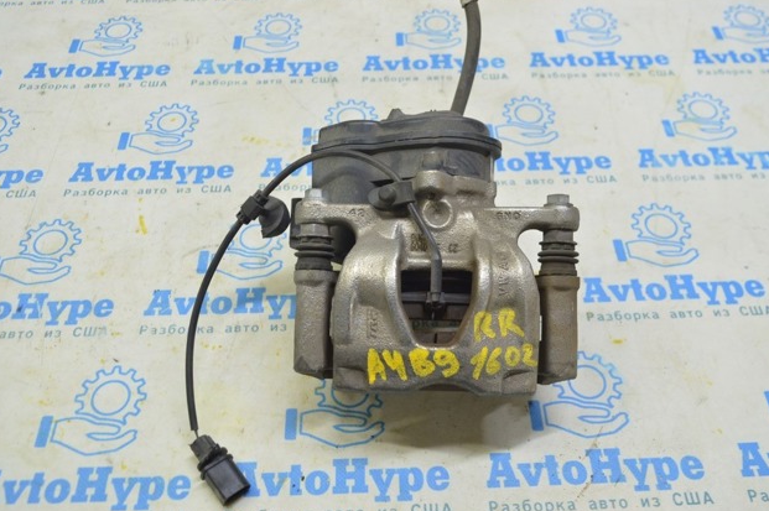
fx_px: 726
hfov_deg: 55.8
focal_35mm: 34
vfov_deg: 38.8
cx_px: 385
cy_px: 256
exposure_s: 1/20
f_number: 5.6
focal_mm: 22
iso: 400
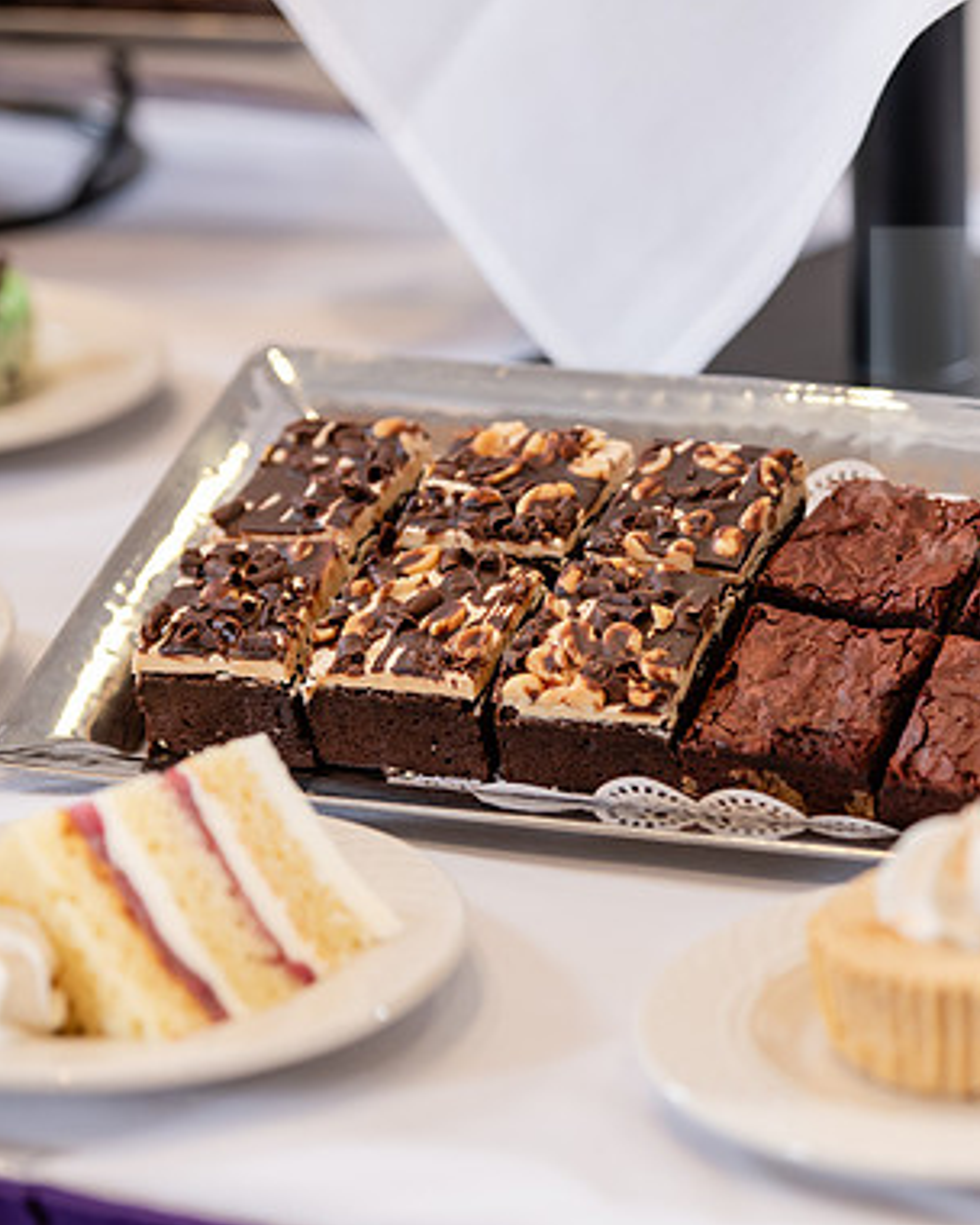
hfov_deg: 9.0
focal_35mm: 172
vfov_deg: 11.2
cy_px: 617
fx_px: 6236
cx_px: 774
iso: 400
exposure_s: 1/160
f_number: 3.5
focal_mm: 120
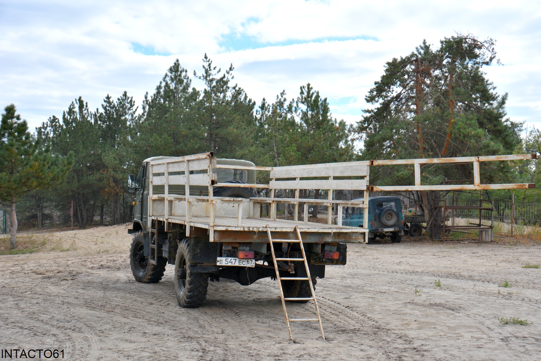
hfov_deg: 41.1
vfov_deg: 28.1
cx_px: 270
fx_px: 721
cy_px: 180
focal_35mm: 48
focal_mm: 32
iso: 100
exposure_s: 1/250
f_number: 8
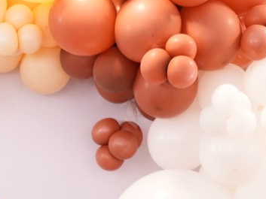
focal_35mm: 183
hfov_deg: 10.7
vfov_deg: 7.8
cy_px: 383
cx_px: -6
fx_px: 1407
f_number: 2.8
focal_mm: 42
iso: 800
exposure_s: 1/200
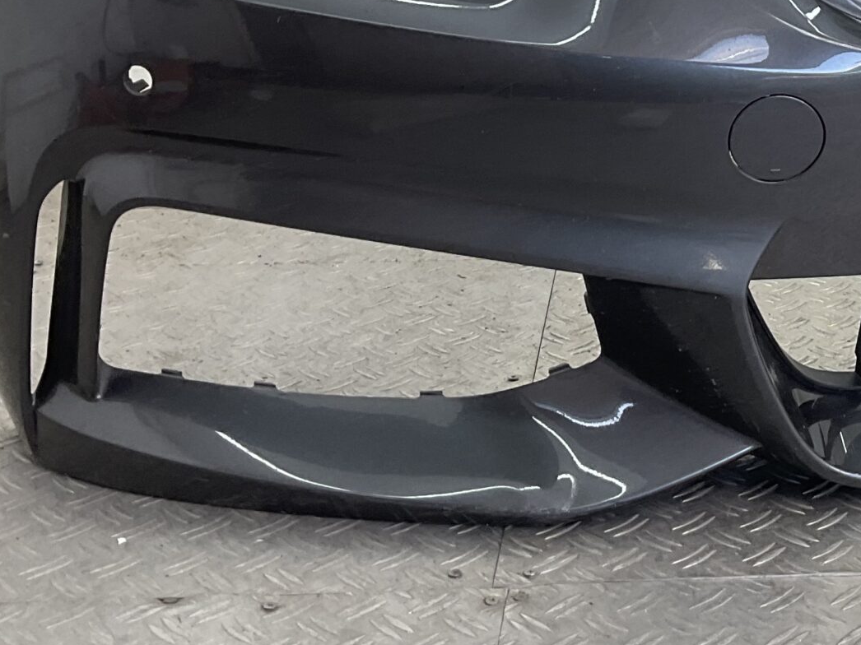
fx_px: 1766
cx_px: 854
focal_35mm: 71
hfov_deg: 26.0
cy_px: -49
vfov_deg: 19.9
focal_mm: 3
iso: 16
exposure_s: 1/124
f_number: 1.8
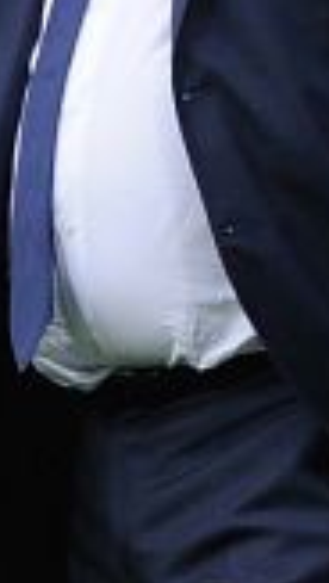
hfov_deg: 0.8
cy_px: 75
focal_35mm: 1604
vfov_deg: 1.3
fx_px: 24812
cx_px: 270
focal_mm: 400
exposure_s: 1/1250
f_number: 2.8
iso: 1000
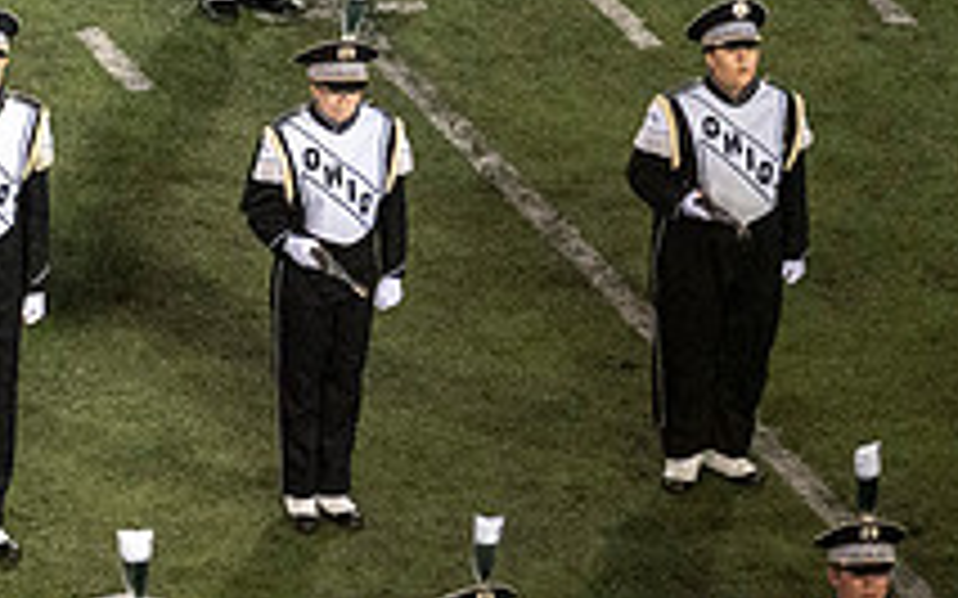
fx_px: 21691
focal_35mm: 831
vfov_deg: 1.6
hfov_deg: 2.5
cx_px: -333
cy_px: -265
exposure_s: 1/2500
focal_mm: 300
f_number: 2.8
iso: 6400
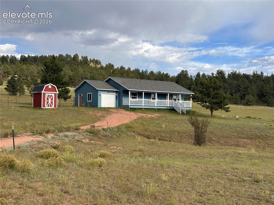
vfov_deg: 30.3
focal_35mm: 48
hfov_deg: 39.7
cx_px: 137
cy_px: 102
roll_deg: -1.3
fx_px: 380
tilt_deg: +1.1
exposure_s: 1/2976
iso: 64
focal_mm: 6.86
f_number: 1.78
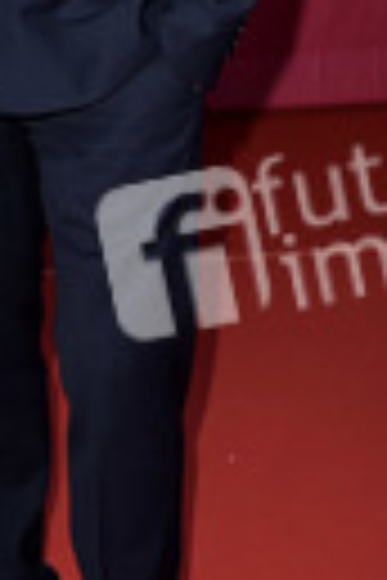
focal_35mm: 124
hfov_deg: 10.9
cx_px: -81
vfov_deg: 16.2
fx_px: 1999
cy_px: 9
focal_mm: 40
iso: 400
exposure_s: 1/250
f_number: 5.6
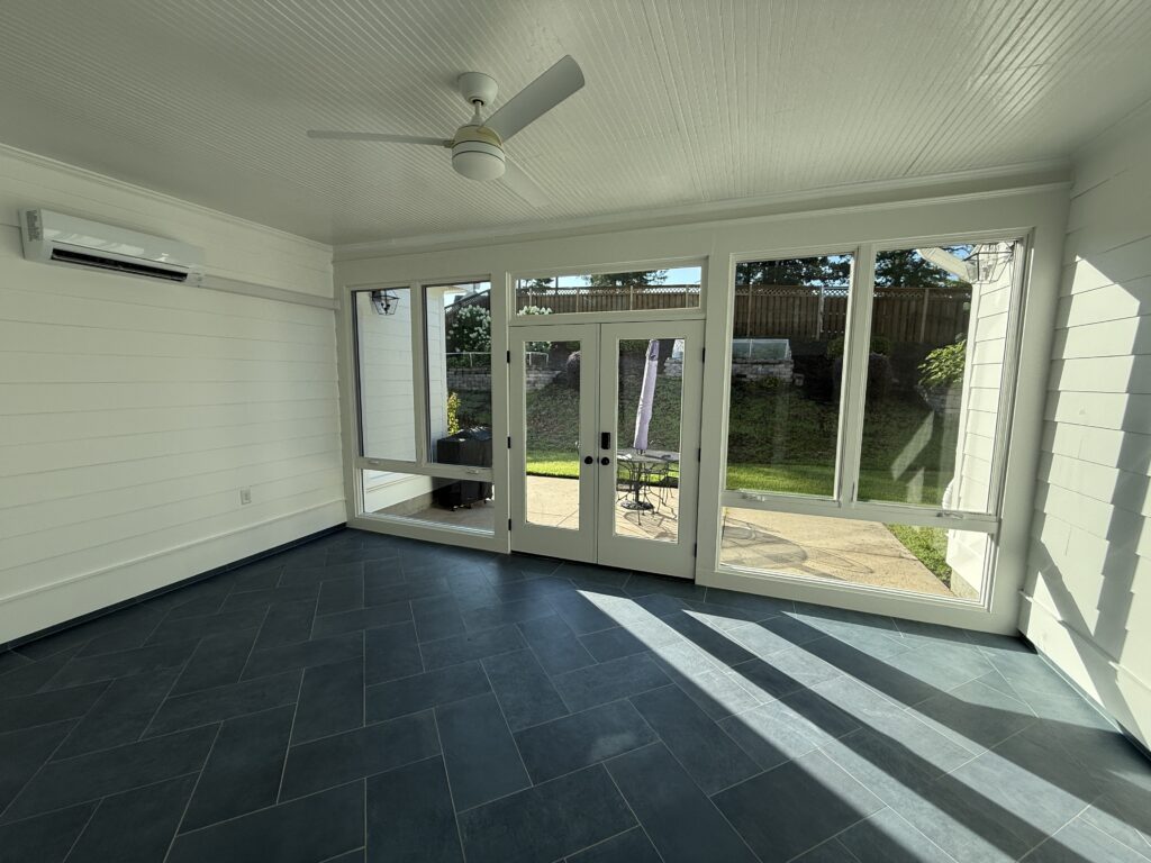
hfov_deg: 102.1
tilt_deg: -6.7
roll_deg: -0.7
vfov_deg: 85.7
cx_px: 576
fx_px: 466
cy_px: 432
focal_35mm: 14
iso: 64
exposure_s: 1/475
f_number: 2.2
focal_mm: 2.22
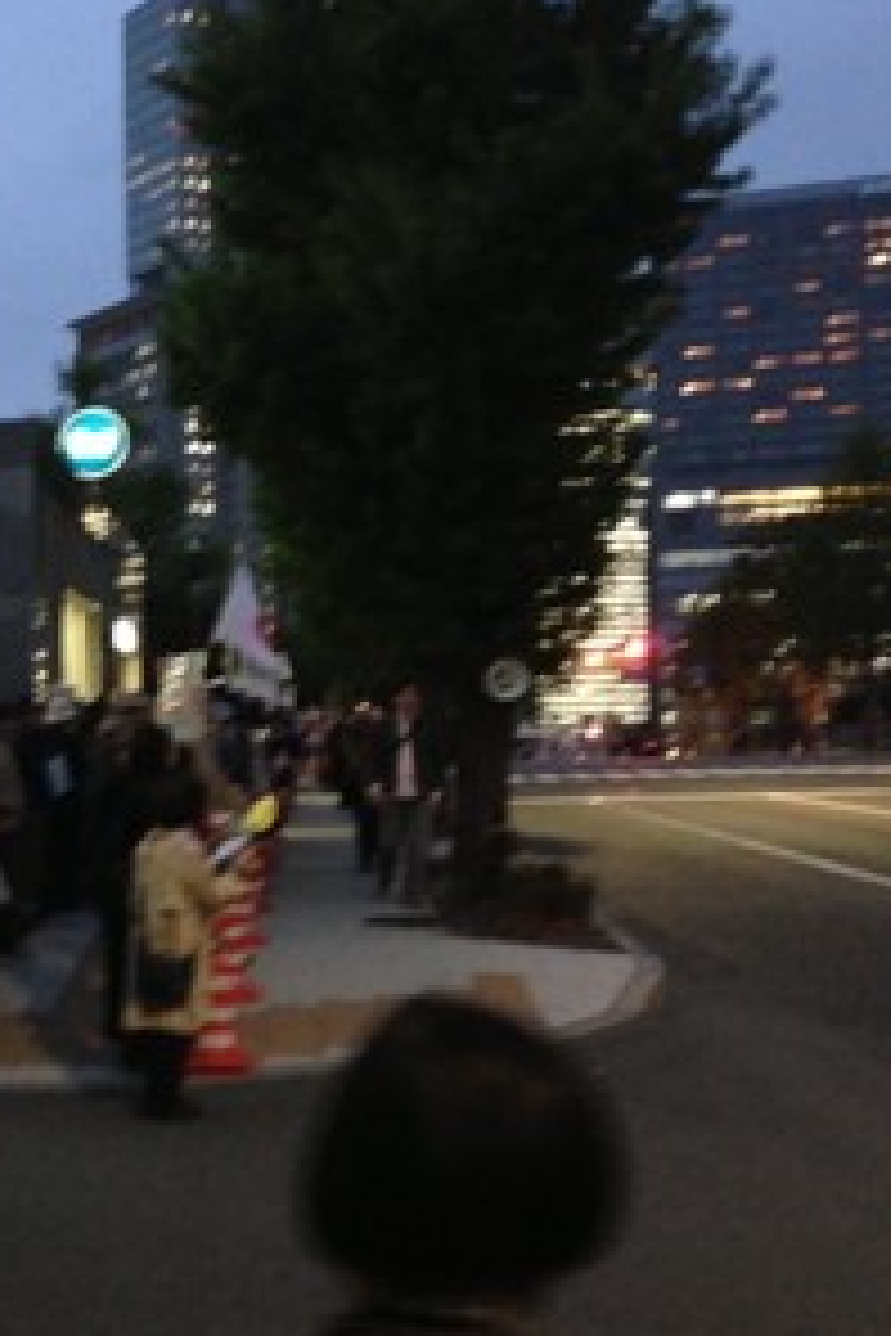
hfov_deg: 25.2
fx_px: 1930
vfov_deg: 38.1
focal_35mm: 52
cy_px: 742
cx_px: 90
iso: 400
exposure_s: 1/20
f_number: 2.4
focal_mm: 4.13
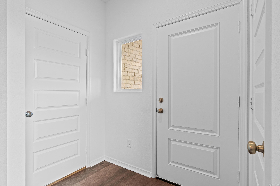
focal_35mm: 18
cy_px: 93
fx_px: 140
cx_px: 140
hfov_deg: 90.0
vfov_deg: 67.4
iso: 250
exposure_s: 1/8
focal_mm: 12
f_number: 9
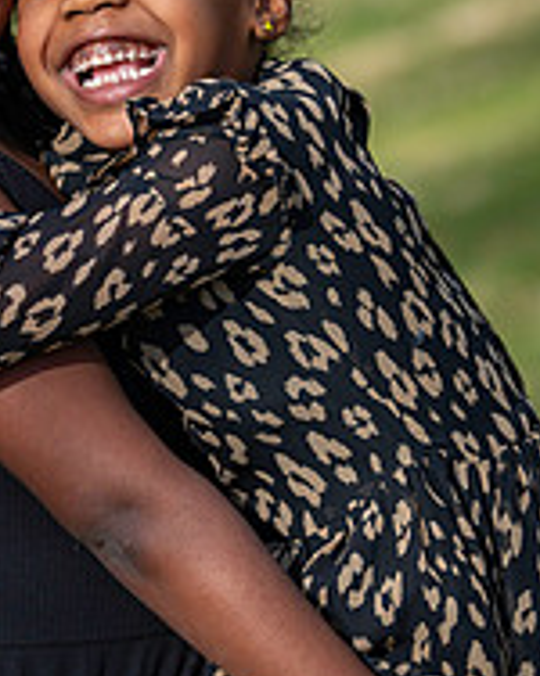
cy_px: 97
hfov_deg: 6.2
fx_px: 4942
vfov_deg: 7.8
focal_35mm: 247
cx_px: 103
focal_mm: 110
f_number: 4
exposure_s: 1/1600
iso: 250
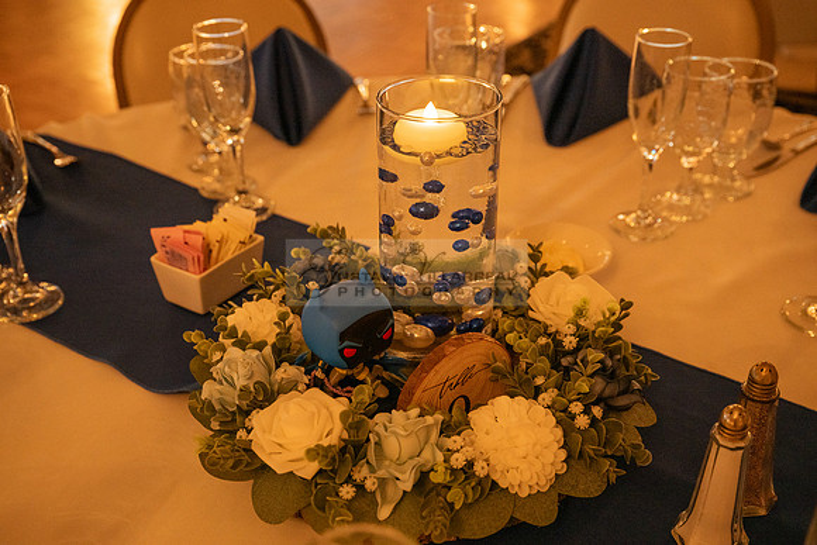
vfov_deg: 31.9
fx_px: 953
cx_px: 408
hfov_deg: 46.4
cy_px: 272
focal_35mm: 42
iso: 1600
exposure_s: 1/80
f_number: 5
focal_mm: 42
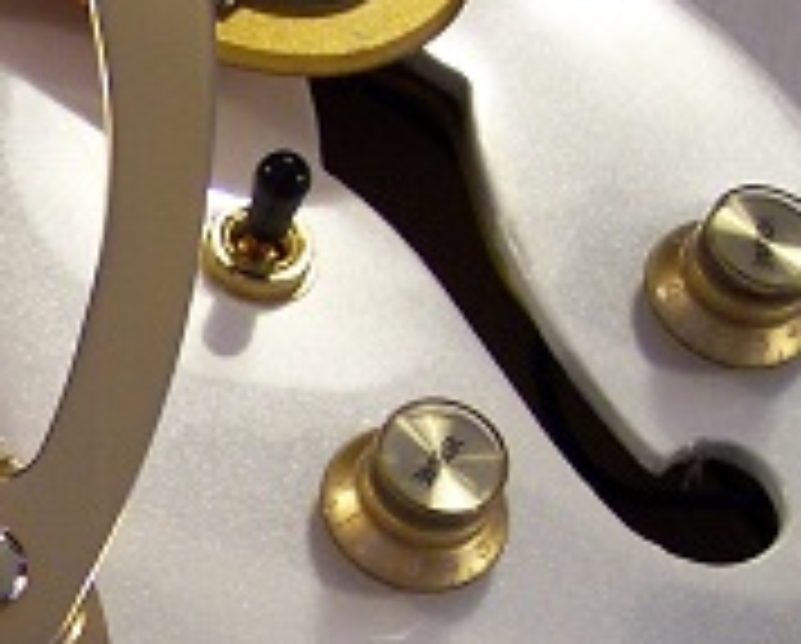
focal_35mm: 134
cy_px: 831
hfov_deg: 13.7
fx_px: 3182
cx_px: -304
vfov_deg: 11.3
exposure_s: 1/30
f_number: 2.8
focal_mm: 8
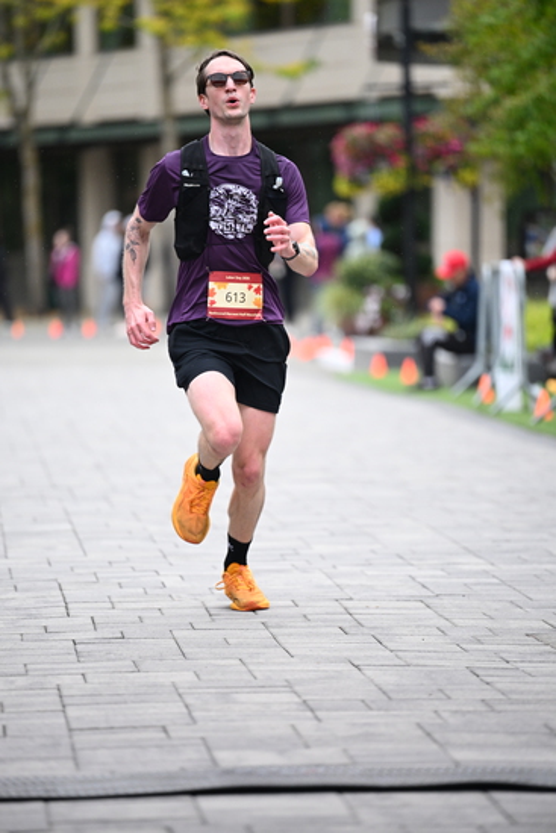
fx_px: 4630
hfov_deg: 6.9
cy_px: 416
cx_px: 278
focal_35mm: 200
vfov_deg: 10.3
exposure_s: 1/1600
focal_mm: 200
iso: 1250
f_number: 2.8
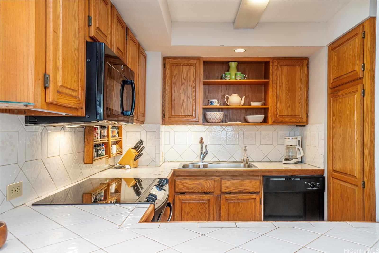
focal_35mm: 27
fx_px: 284
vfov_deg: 47.9
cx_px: 190
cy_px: 126
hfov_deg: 67.4
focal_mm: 18
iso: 250
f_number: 8
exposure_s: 1/5
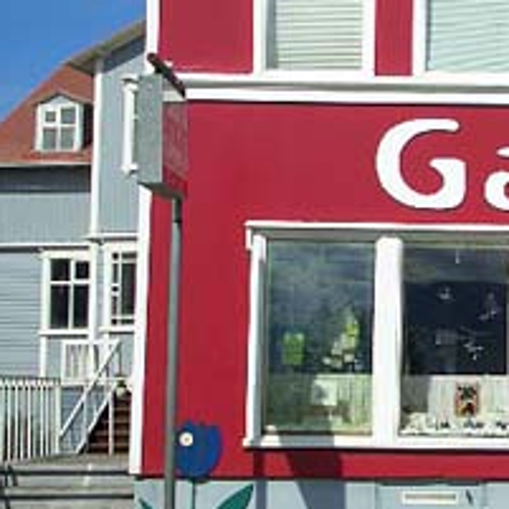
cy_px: 185
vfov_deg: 17.9
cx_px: 560
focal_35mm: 97
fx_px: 1614
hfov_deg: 17.3
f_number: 5
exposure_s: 1/800
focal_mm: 8.2
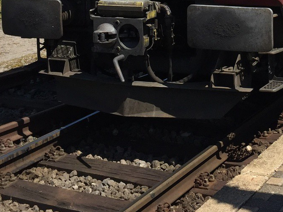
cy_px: -71
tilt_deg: -2.6
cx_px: 272
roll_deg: -0.4
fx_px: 678
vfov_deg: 16.7
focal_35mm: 83
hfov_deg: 22.8
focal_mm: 4.15
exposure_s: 1/2198
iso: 32
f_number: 2.2
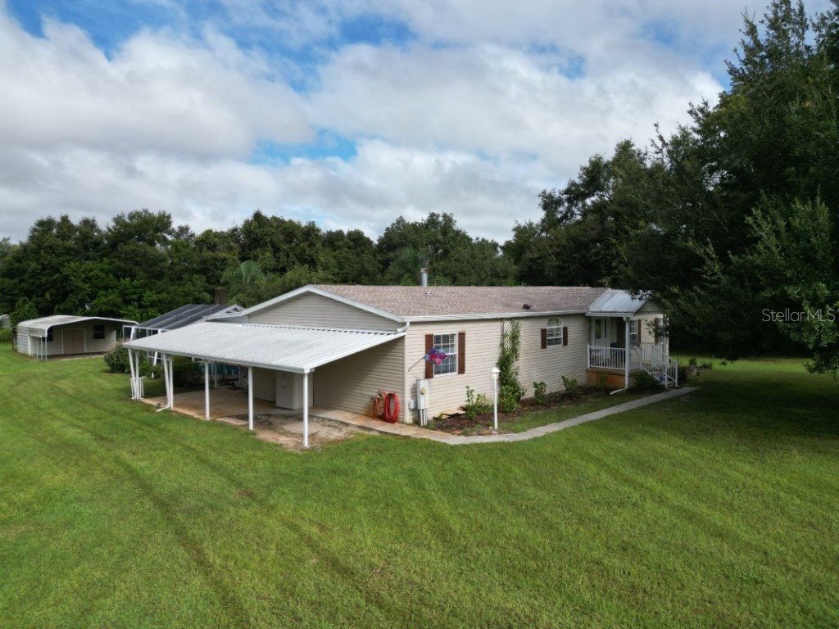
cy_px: 314
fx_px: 582
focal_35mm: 24
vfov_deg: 56.8
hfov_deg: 71.6
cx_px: 420
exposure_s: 1/3000
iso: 110
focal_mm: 6.72
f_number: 1.7
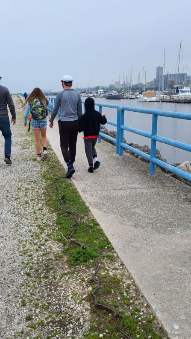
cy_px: 172
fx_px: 342
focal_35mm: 38
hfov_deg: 31.1
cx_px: 72
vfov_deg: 52.8
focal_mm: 5.4
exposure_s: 1/1365
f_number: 1.8
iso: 40
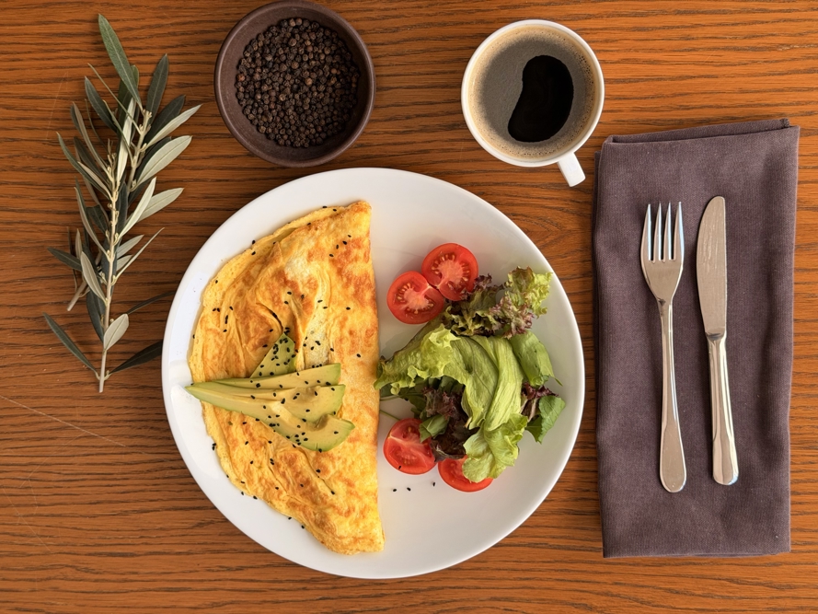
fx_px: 1134
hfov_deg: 39.7
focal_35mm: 48
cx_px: 409
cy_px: 307
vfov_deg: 30.3
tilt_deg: -77.2
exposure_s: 1/566
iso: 64
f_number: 1.78
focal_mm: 6.76
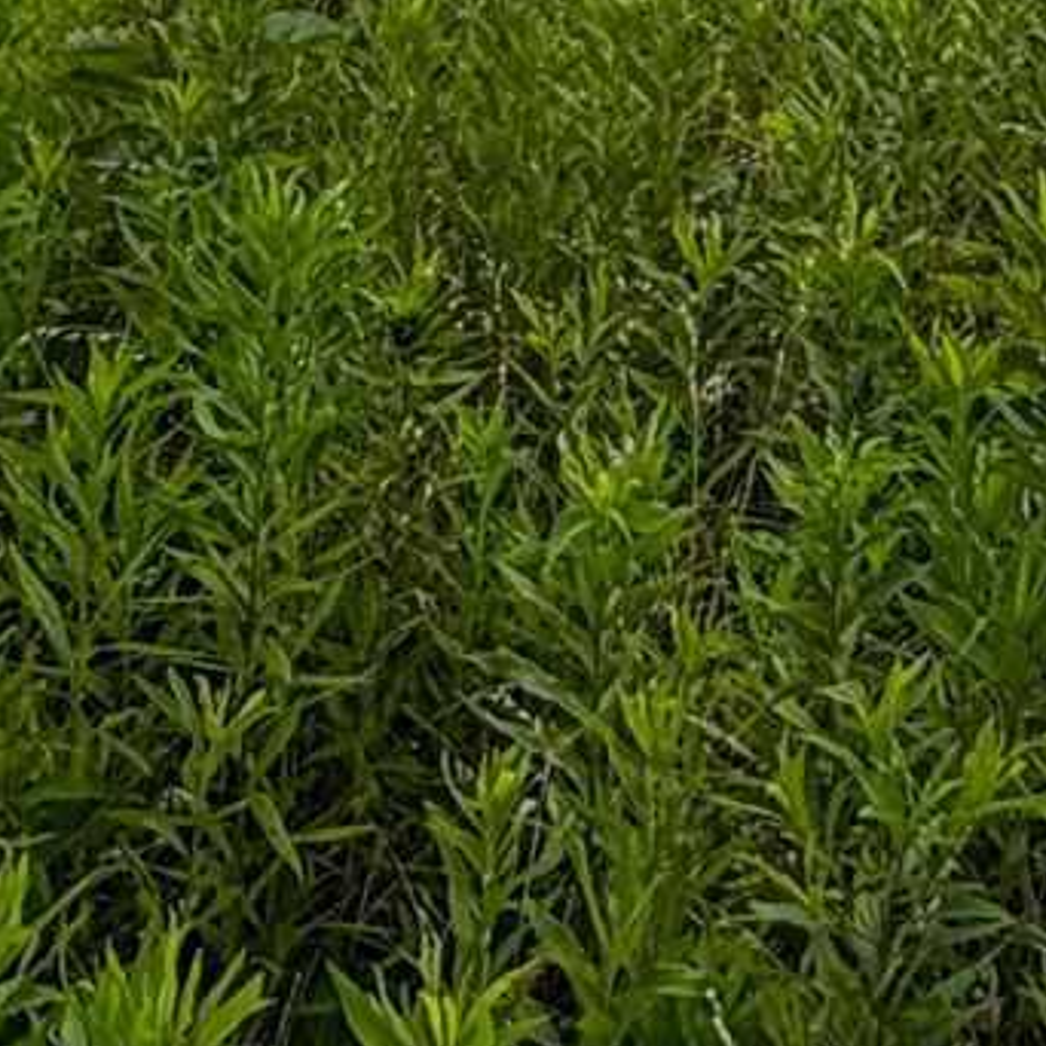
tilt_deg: +2.8
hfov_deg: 15.5
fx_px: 3795
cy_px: -1474
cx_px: 902
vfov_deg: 12.4
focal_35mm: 111
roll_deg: -2.9
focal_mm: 2.22
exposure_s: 1/955
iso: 20
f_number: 2.2
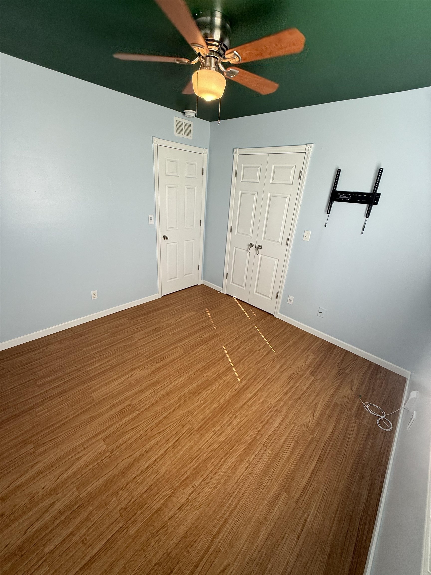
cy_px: 288
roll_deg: -4.1
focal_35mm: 14
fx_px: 232
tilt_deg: -24.2
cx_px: 216
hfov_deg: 85.7
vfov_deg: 102.1
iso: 125
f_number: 2.2
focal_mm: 2.22
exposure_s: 1/99
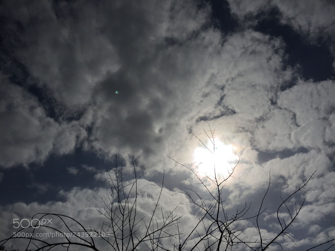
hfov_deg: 61.7
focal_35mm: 29
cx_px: 168
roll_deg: +1.2
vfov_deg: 48.2
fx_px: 281
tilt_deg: +42.0
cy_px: 126
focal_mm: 4.15
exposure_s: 1/40000
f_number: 2.2
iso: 32
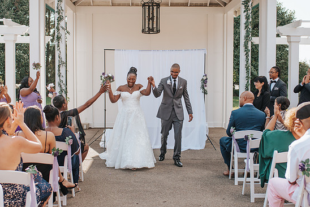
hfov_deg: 38.9
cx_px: 150
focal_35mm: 51
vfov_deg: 26.5
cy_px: 99
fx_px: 439
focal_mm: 35
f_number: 2.8
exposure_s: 1/1250
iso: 110
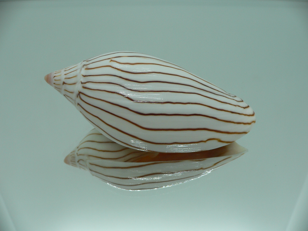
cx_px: 154
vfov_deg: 40.7
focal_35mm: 35
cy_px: 116
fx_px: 311
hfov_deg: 52.6
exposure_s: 1/60
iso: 80
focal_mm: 4.6
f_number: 2.8
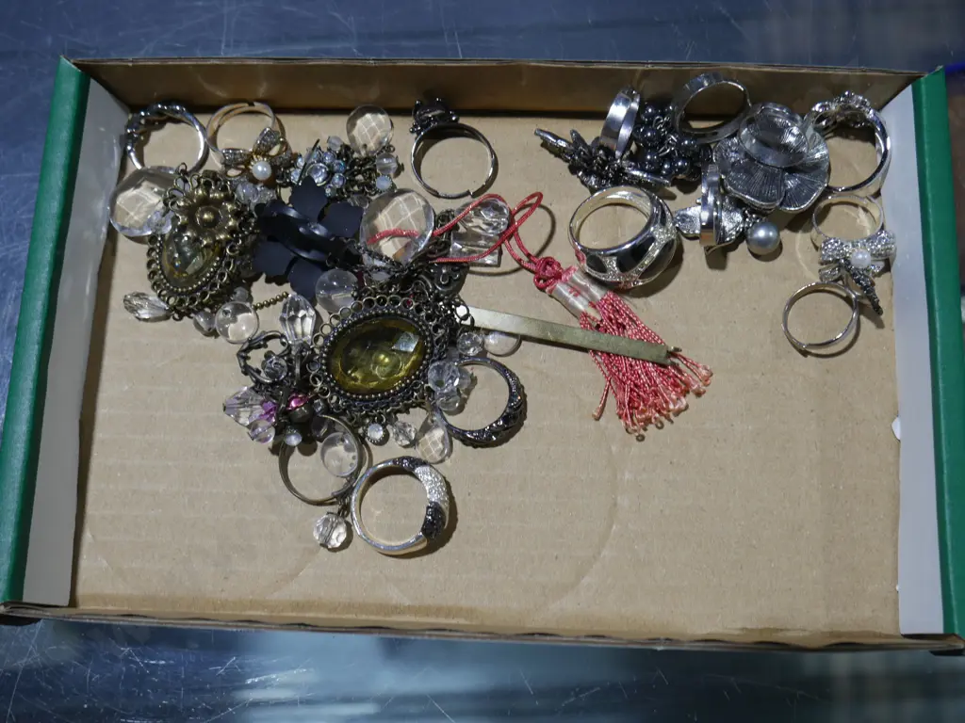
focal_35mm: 42
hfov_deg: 44.8
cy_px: 362
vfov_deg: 34.3
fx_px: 1171
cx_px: 482
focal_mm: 21
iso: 200
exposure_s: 1/60
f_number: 4.6
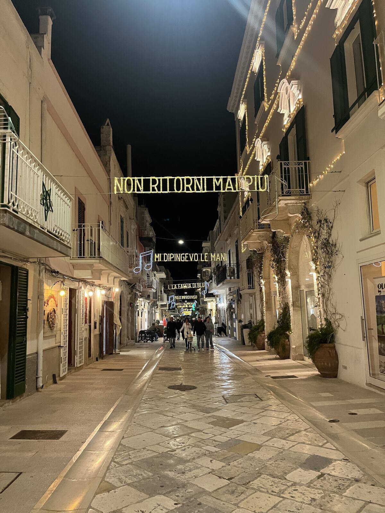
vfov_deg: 67.3
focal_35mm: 26
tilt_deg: +11.9
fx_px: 386
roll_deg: +2.7
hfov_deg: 53.1
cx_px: 192
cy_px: 256
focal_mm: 5.1
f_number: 1.6
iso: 320
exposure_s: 1/50
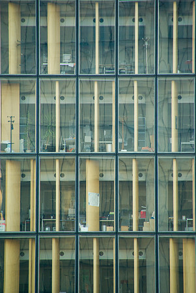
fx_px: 3055
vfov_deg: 5.5
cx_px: 98
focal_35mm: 375
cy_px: 146
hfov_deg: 3.7
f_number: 6.3
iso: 200
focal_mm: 250
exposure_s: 1/180
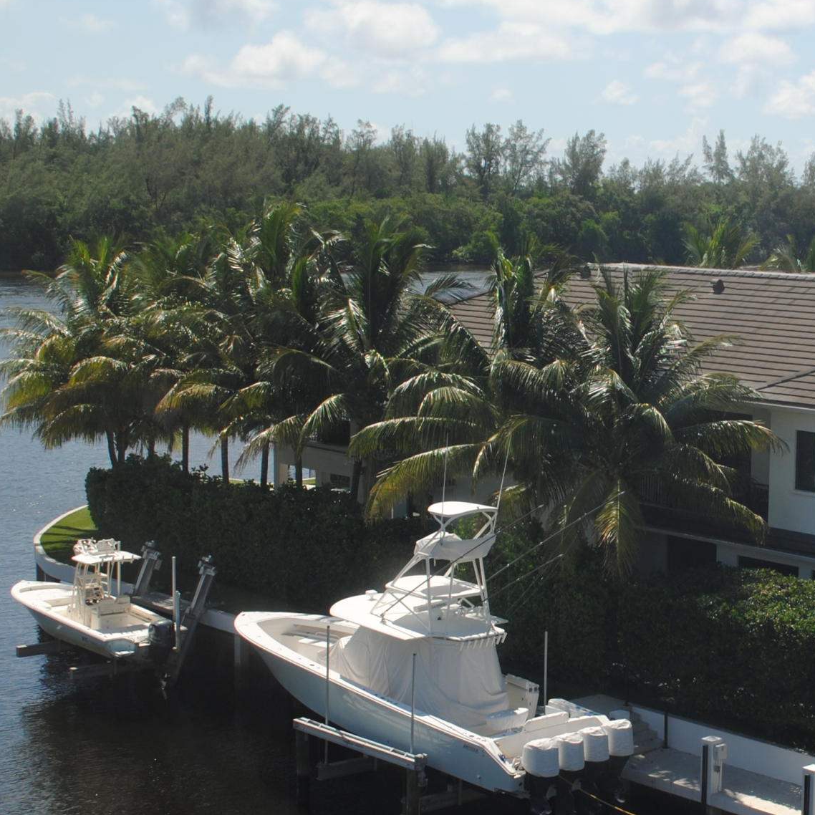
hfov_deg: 23.0
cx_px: 672
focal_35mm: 74
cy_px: 458
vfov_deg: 23.3
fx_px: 1971
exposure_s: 1/200
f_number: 6.3
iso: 100
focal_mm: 22
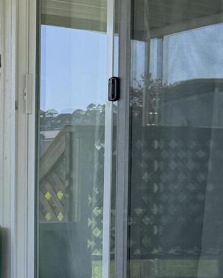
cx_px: -188
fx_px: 923
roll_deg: +1.7
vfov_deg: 16.7
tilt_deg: -6.0
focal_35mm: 112
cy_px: 283
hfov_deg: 12.5
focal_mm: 6.76
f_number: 1.78
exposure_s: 1/1339
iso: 80
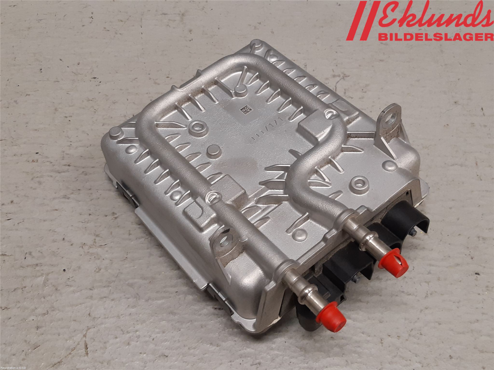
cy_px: 185
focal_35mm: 26
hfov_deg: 67.3
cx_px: 247
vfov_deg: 53.1
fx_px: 371
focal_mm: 3.93
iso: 100
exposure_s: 1/50
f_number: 1.7
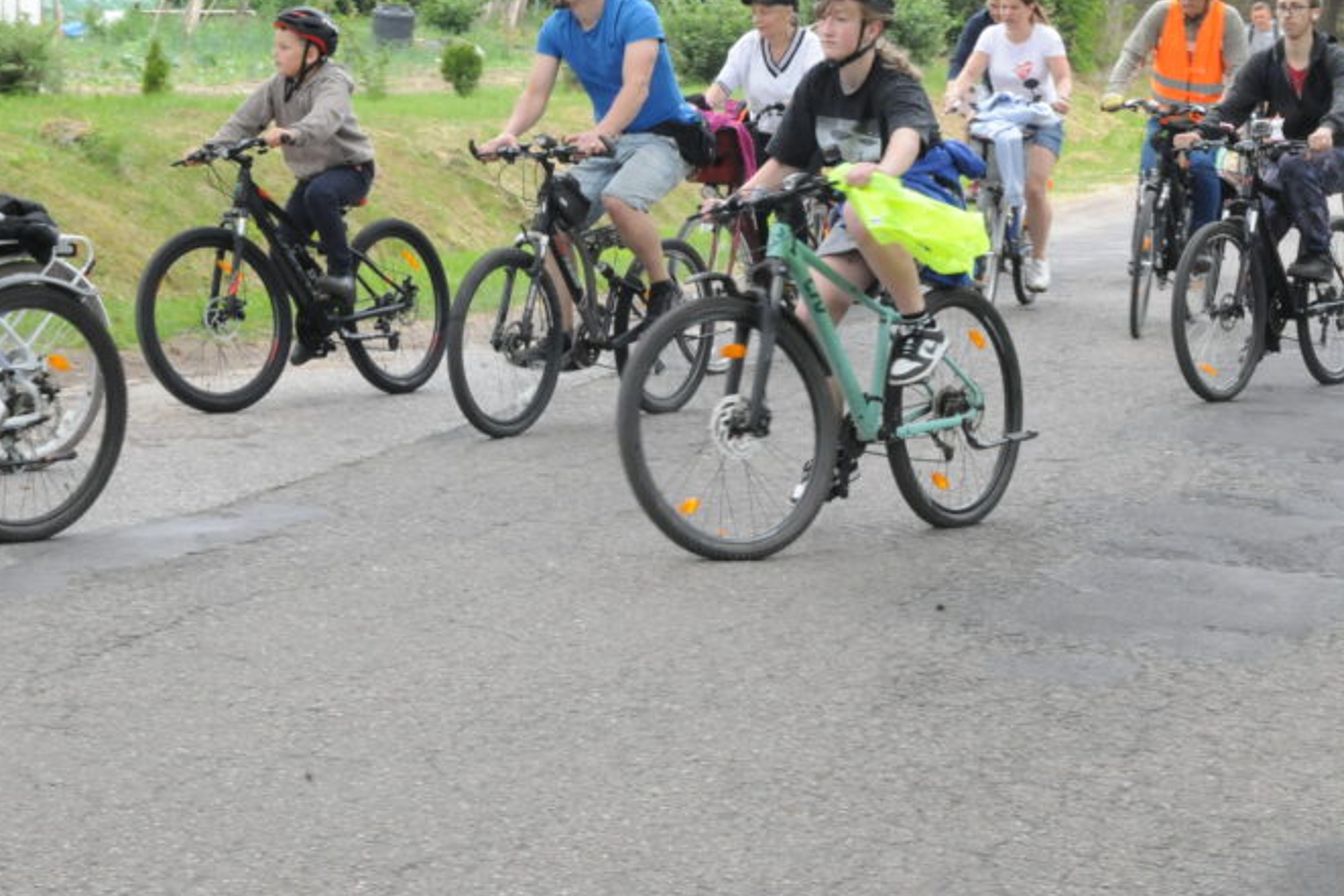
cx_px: 523
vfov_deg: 14.2
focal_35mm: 96
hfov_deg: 21.2
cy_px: 273
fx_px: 3585
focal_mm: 62
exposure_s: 1/100
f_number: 22
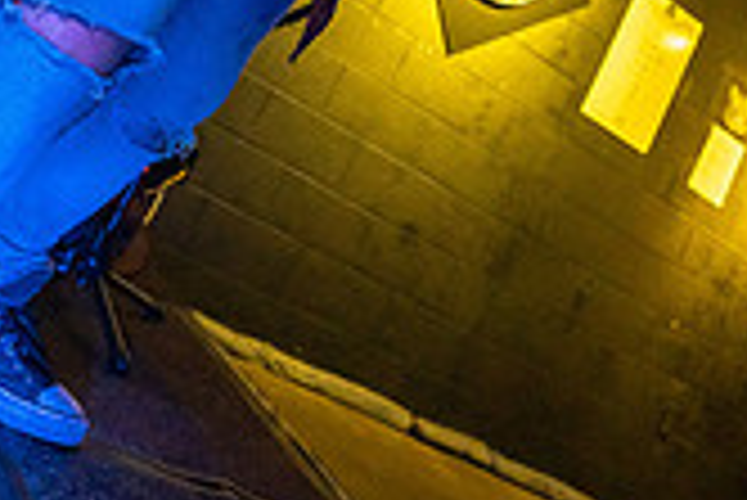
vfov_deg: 23.9
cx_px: 356
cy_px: -164
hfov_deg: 40.3
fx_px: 1018
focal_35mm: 49
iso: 1600
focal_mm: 14
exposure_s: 1/250
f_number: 2.8
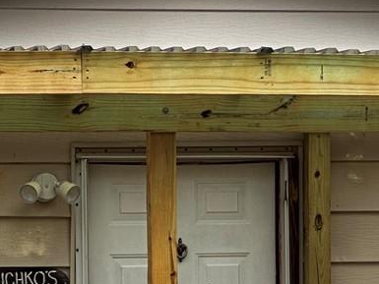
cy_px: 397
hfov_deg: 6.2
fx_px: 3505
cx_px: 395
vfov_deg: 4.6
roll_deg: +0.0
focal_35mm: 320
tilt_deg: -1.1
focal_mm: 9
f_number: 2.8
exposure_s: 1/192
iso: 32
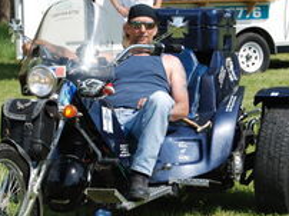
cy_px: 132
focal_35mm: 157
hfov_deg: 12.6
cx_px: 139
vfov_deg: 9.4
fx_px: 1309
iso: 100
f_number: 8
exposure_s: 1/250
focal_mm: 55
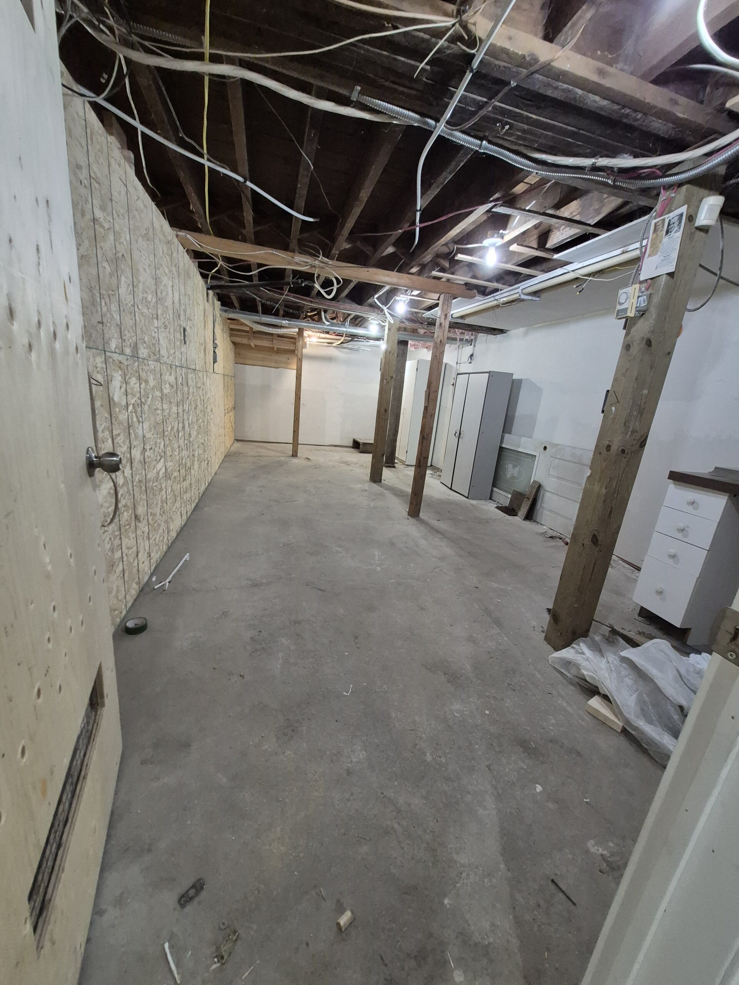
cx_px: 370
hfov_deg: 89.9
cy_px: 492
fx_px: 370
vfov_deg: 106.2
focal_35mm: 13
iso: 800
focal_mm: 1.74
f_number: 2.2
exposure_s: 1/60
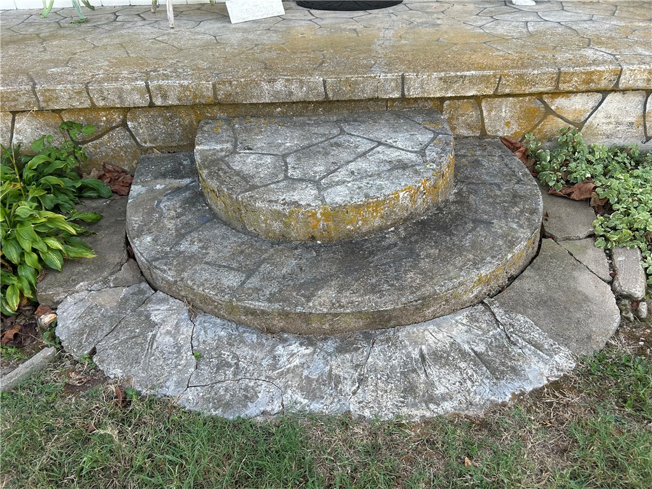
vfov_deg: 53.1
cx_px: 326
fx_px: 490
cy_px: 244
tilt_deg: -33.9
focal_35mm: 26
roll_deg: +2.3
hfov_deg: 67.3
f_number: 1.5
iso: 50
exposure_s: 1/394
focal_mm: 5.7
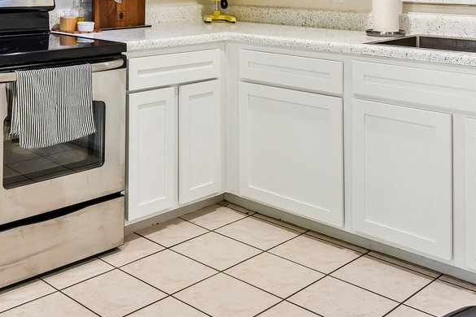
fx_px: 648
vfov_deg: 25.1
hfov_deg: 38.6
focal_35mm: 49
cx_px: 85
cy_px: -50
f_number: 8
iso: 400
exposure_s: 1/15
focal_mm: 14
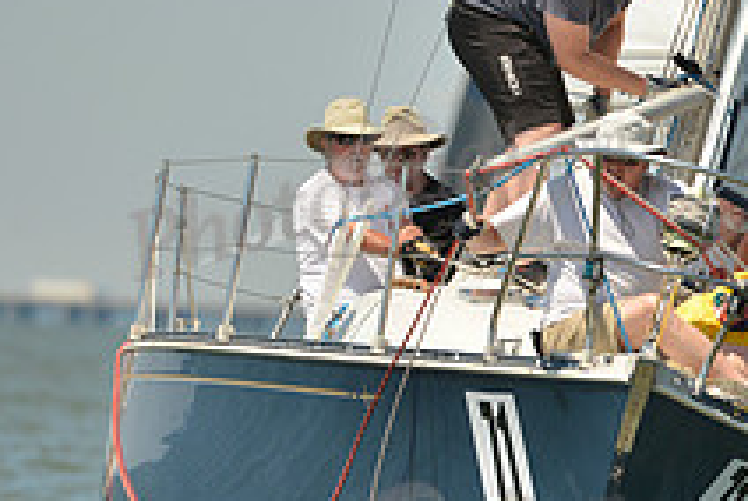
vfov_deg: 1.4
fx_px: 19891
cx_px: 812
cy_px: 323
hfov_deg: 2.2
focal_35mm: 956
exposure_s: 1/1600
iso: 200
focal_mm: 350
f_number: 4.5
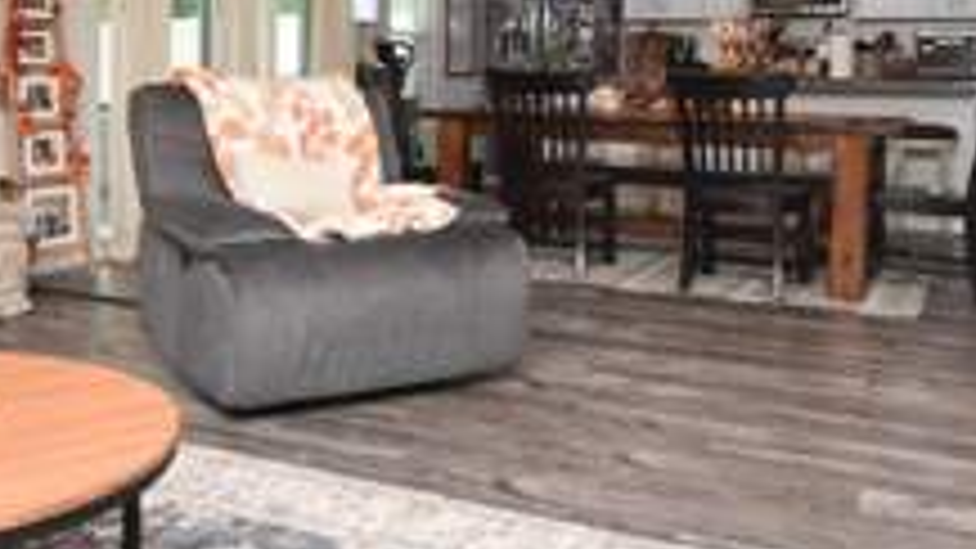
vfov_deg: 25.6
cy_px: 61
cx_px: 306
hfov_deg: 44.5
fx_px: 1169
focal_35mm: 45
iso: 1400
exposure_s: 1/60
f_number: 4
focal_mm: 13
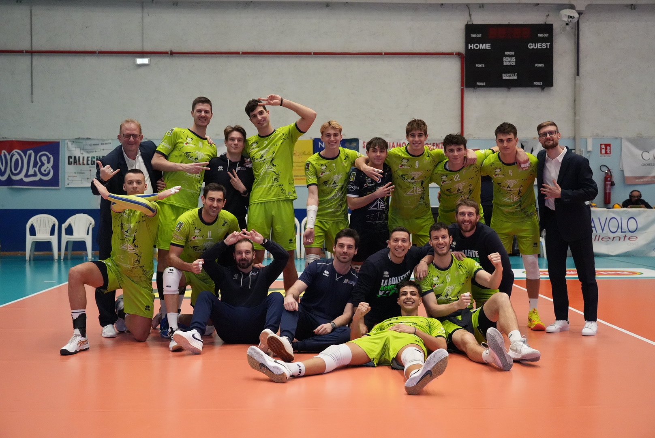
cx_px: 328
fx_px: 838
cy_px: 219
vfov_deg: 29.3
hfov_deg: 42.7
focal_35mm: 46
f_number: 4
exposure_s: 1/2000
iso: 12800
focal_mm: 46
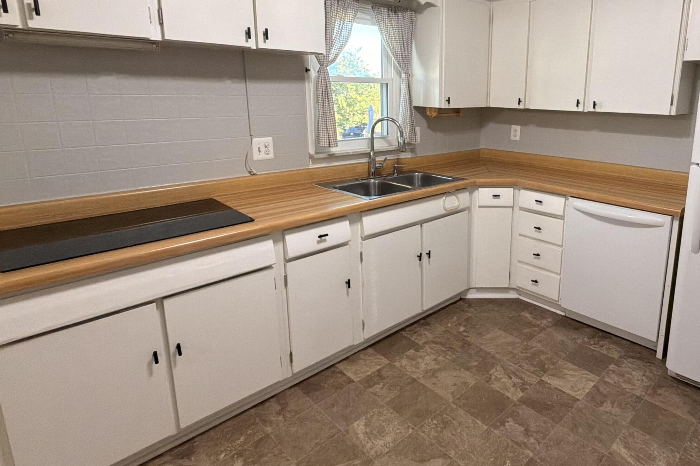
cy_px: 182
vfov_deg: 56.7
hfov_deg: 76.4
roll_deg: -0.6
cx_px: 461
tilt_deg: -12.5
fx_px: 428
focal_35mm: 22
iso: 250
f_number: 2.2
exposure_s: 1/60
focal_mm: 2.22
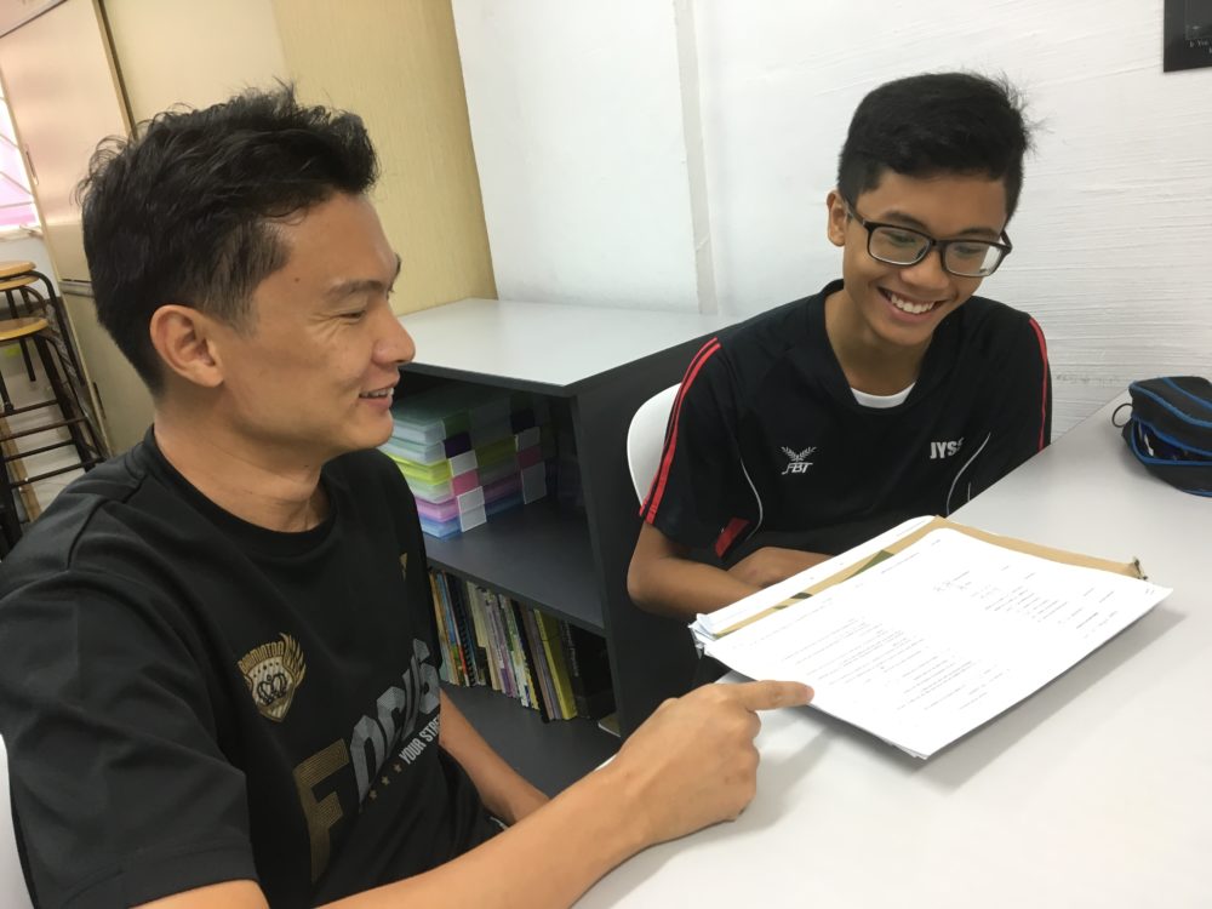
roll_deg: +7.2
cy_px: 454
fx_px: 1015
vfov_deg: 48.2
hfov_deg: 61.7
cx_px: 606
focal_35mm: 29
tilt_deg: -16.8
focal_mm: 4.15
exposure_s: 1/33
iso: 100
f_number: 2.2
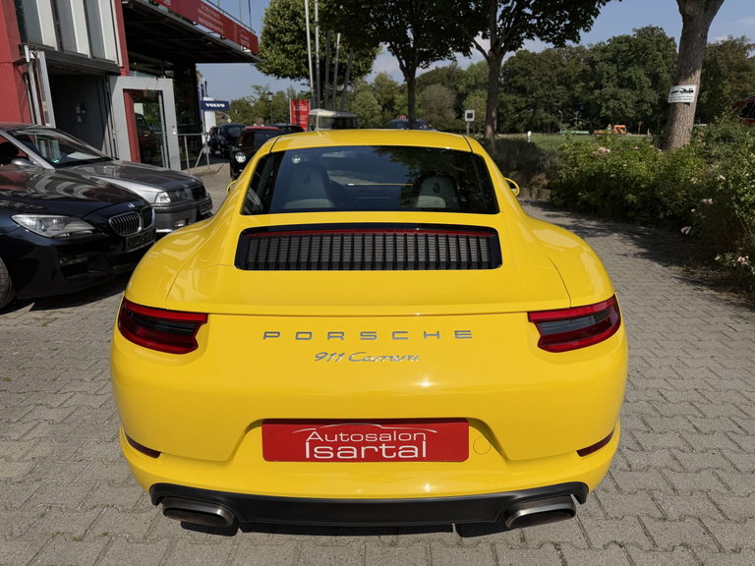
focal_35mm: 24
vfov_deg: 56.8
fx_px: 523
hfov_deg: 71.6
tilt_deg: -15.8
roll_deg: +0.7
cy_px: 283
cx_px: 378
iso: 80
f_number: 1.78
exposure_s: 1/11905
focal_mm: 6.76
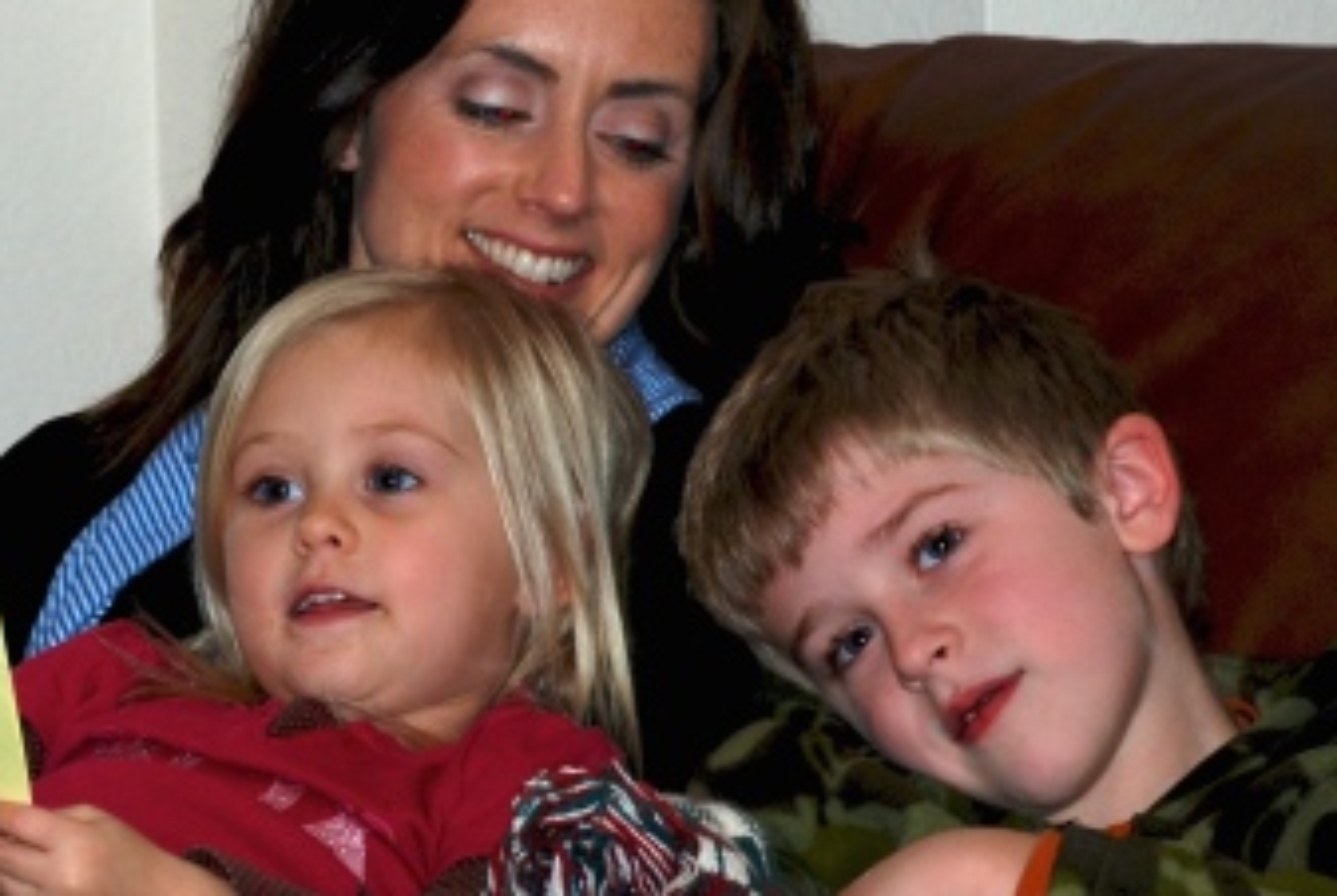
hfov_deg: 8.2
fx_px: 9264
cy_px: 585
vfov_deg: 5.5
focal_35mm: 249
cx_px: 309
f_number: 5.6
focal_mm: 70
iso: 200
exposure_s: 1/60
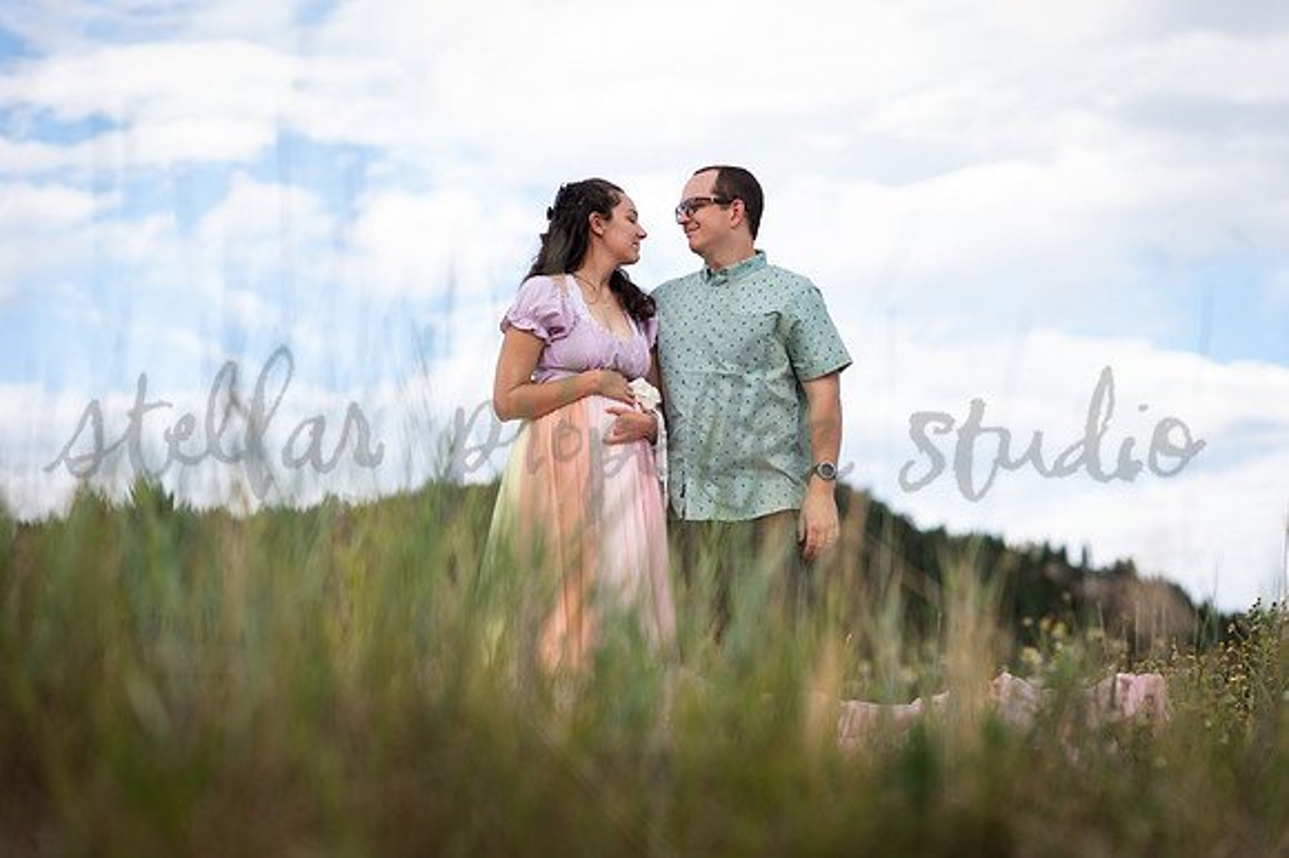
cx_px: 644
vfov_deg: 15.8
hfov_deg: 23.6
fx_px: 3081
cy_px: 429
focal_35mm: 86
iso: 125
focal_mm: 85
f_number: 2.5
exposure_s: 1/800
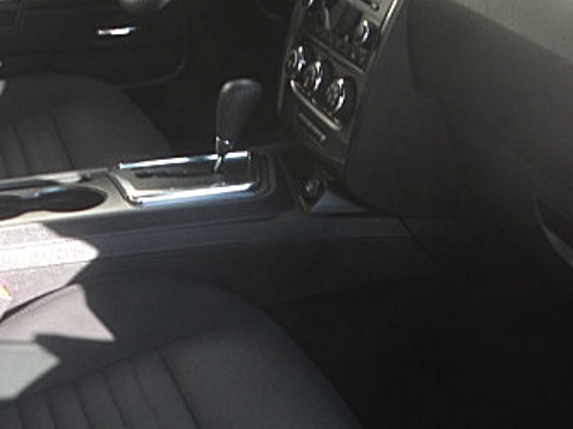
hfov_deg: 27.6
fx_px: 1141
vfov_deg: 21.2
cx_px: 106
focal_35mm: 69
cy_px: 305
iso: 50
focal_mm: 6.3
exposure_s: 1/60
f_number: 2.8
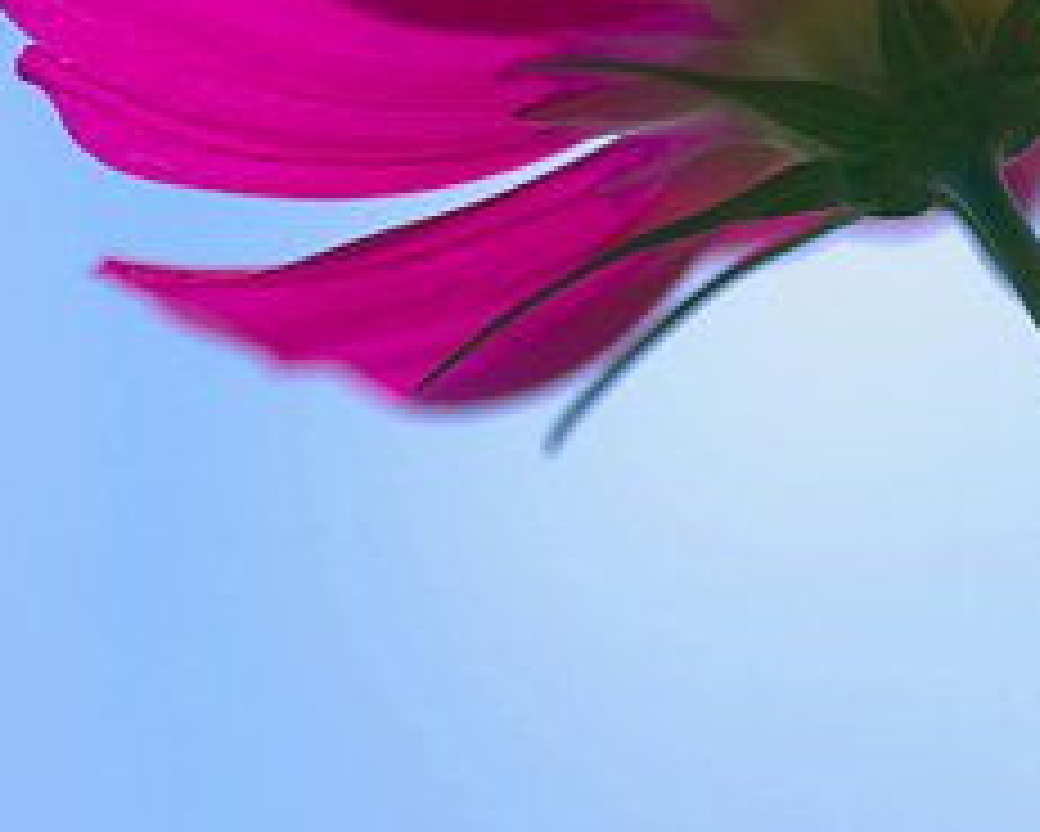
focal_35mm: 280
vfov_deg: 5.5
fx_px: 8622
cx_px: 756
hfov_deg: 6.9
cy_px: -306
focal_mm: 90
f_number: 6.3
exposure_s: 1/800
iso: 200
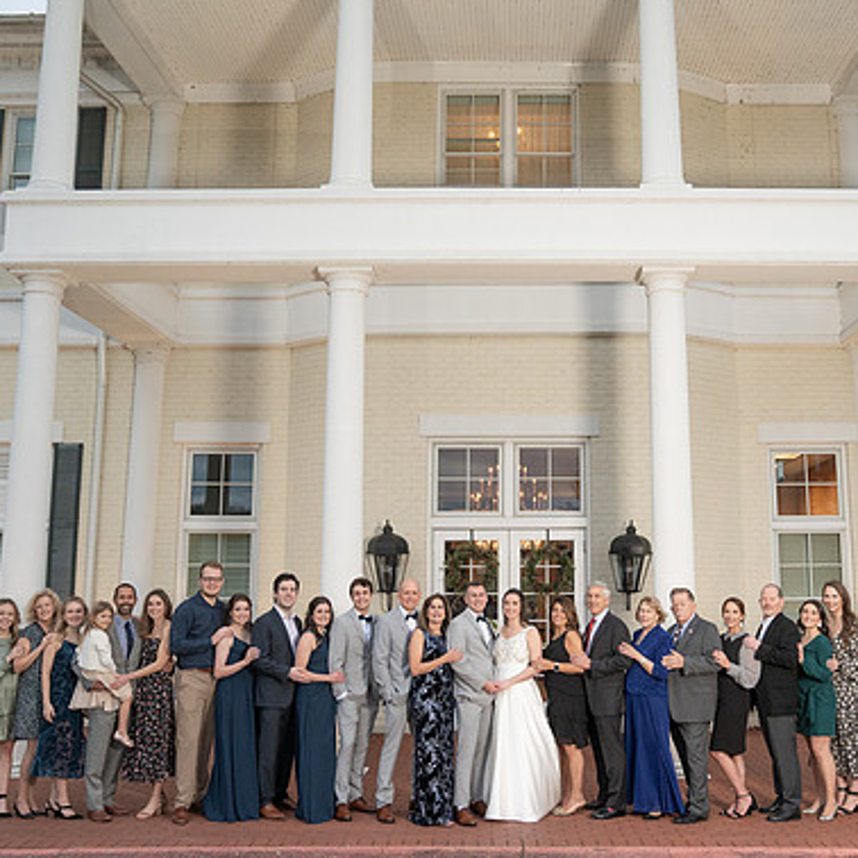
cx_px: 499
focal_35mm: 40
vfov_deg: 41.8
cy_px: 393
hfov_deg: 41.7
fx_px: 1122
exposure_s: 1/200
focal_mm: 28
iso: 2000
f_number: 4
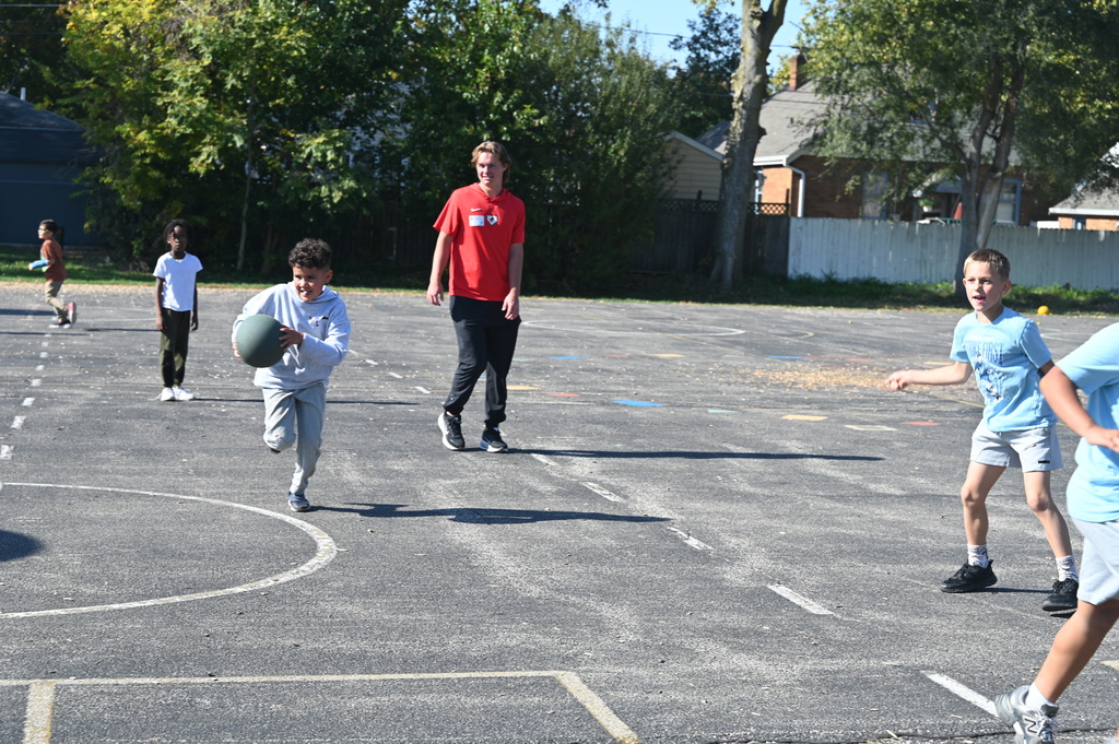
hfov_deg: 31.9
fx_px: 1957
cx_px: 560
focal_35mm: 63
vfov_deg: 21.5
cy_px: 372
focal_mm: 63
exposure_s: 1/250
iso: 110
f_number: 5.6
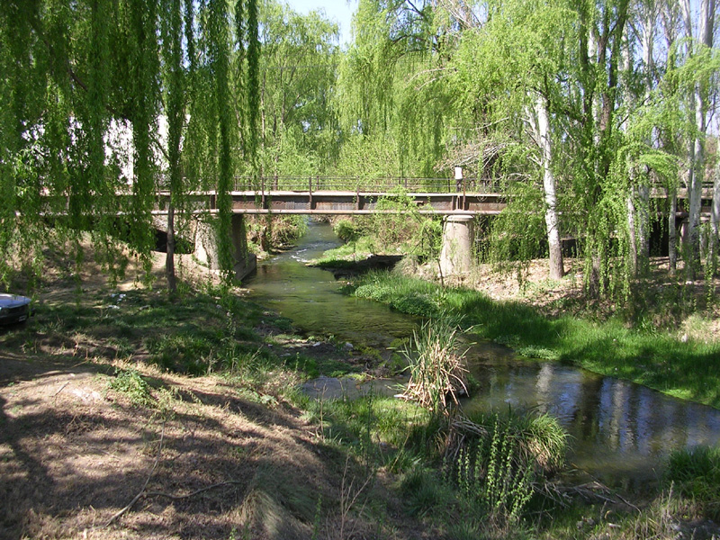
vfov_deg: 37.7
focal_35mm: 38
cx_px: 360
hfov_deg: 49.0
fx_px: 790
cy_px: 270
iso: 50
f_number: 2.8
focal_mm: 5.8
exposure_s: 1/388
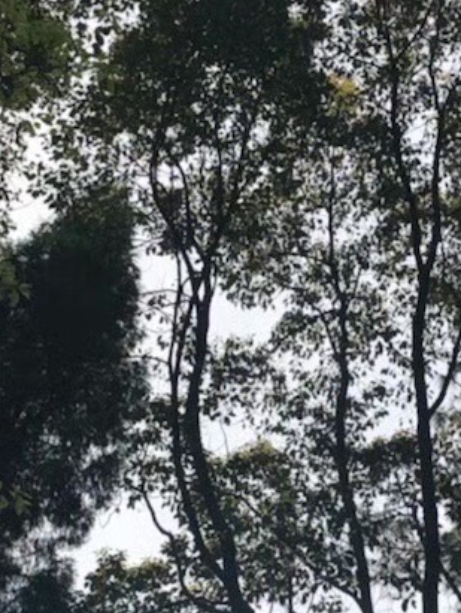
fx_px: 1737
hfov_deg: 15.1
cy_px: 379
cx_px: 318
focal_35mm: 98
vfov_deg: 20.0
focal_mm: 4
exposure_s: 1/1715
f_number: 1.8
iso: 20
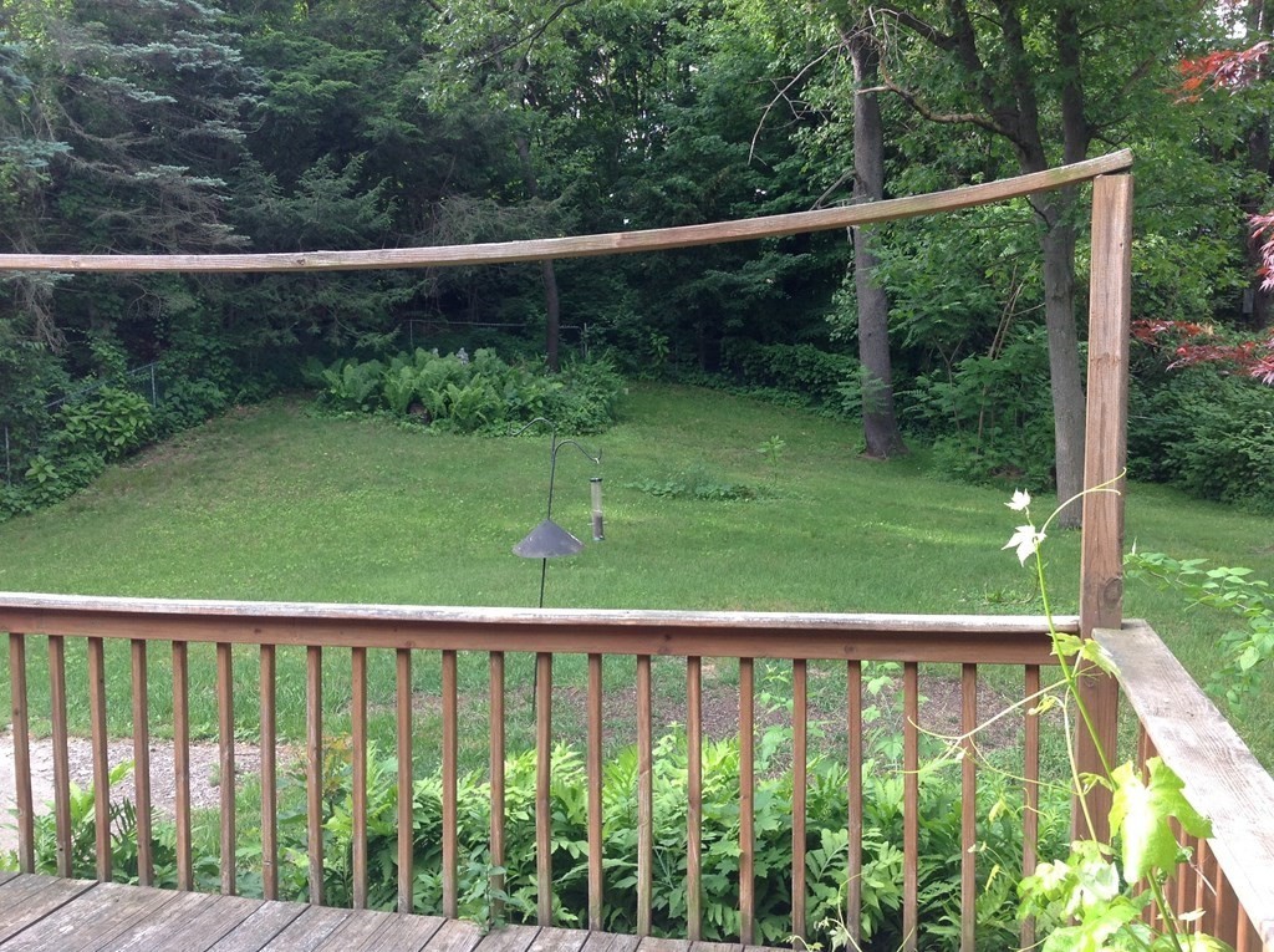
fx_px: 1286
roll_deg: +0.9
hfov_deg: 52.7
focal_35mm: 35
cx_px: 637
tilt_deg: -5.5
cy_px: 476
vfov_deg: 40.6
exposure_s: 1/125
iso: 50
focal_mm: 4.28
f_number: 2.4
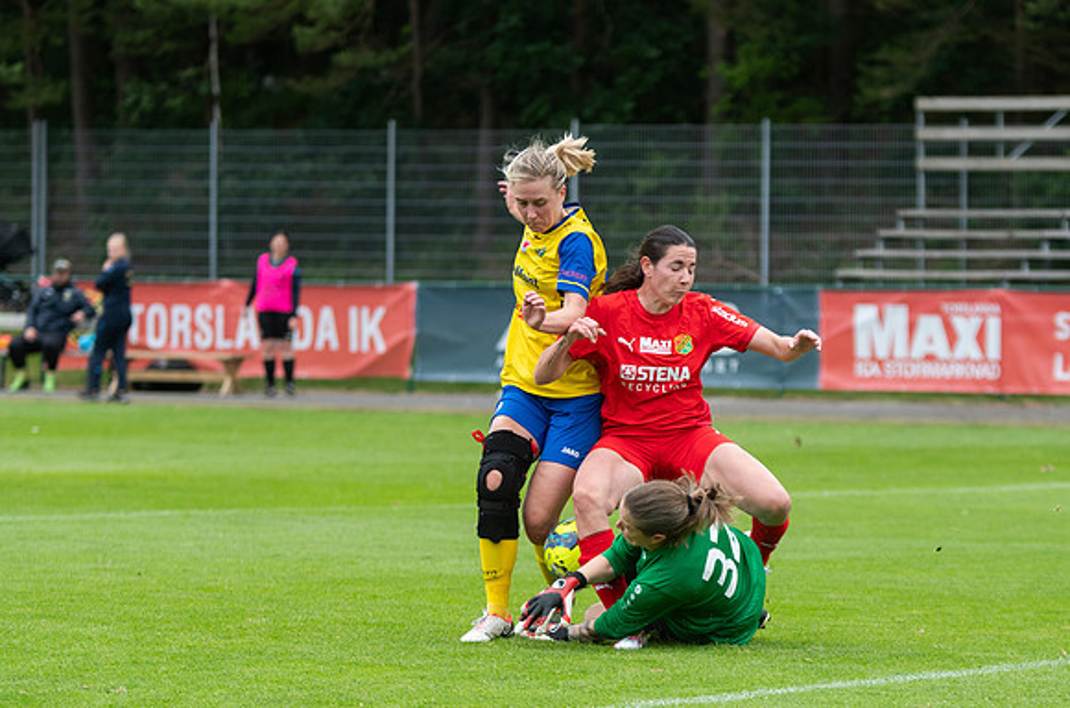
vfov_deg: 6.4
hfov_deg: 9.7
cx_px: 654
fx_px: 6291
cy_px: 436
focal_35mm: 212
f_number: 3.2
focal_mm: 112
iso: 280
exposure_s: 1/1250
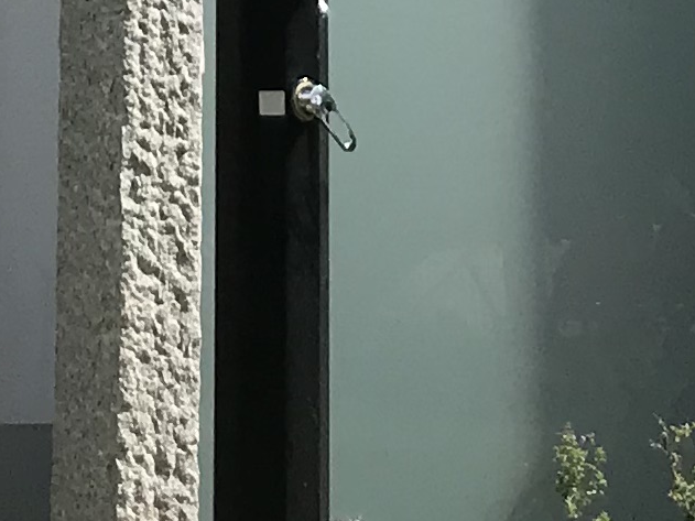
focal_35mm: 179
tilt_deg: +14.6
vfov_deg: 7.6
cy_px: -843
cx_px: -47
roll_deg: -2.6
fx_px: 3593
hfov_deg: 10.9
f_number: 1.8
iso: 20
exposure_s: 1/2660
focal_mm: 3.99
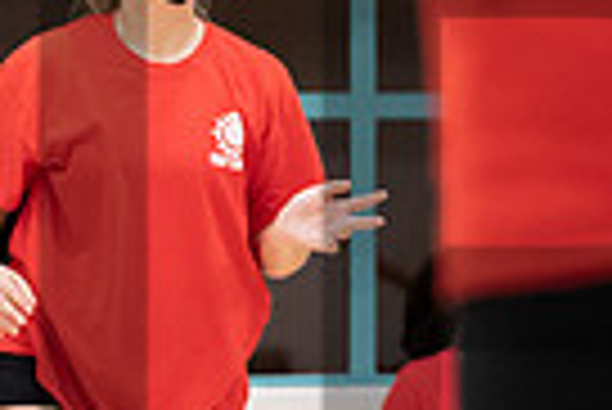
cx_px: 1471
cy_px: -338
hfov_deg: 4.7
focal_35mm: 428
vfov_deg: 3.2
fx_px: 7284
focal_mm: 50
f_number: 1.2
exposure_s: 1/1600
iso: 1000
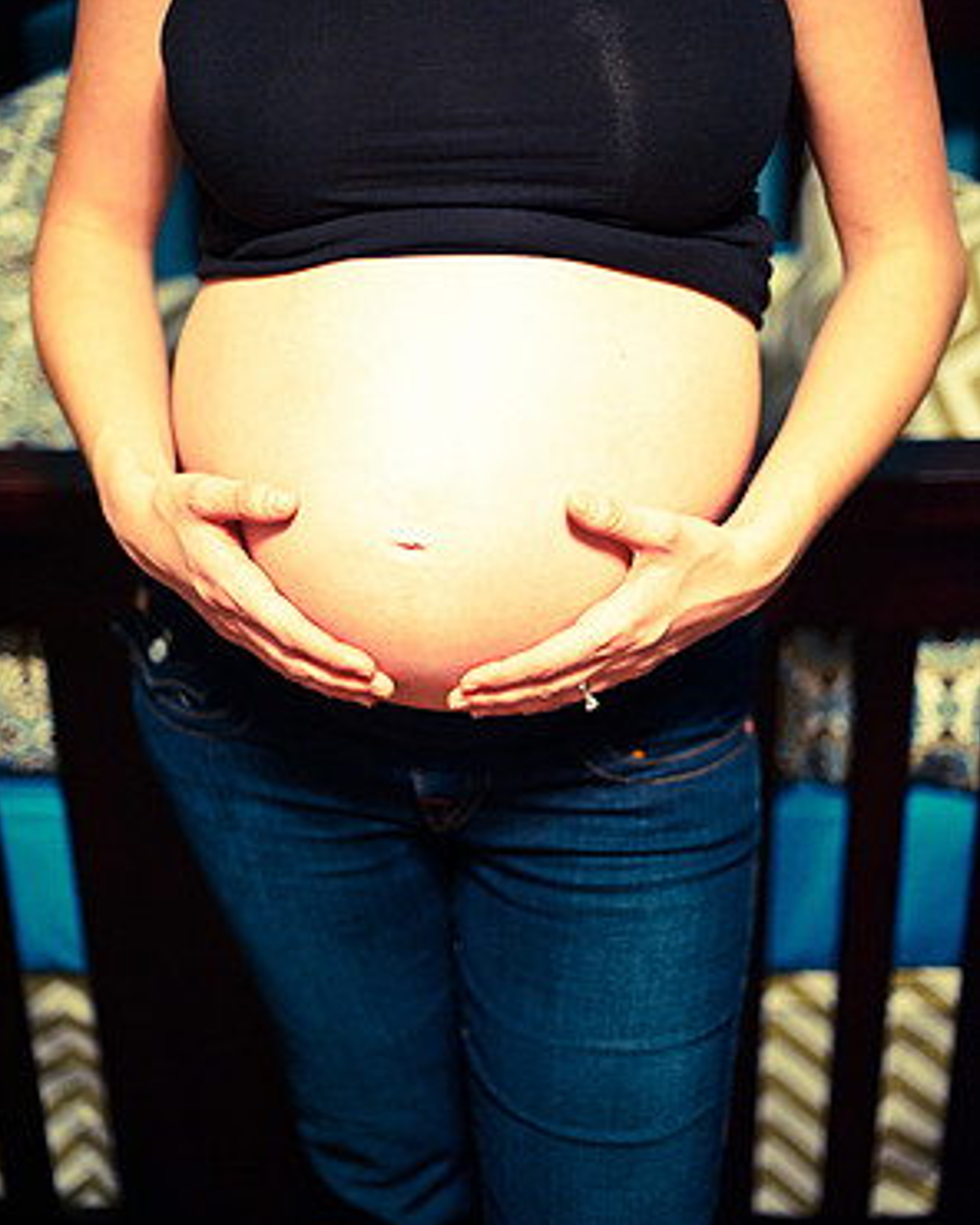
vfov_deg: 33.0
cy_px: 556
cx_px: 488
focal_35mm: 57
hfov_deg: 26.7
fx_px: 2067
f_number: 1.4
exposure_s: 1/160
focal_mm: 50
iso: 3200
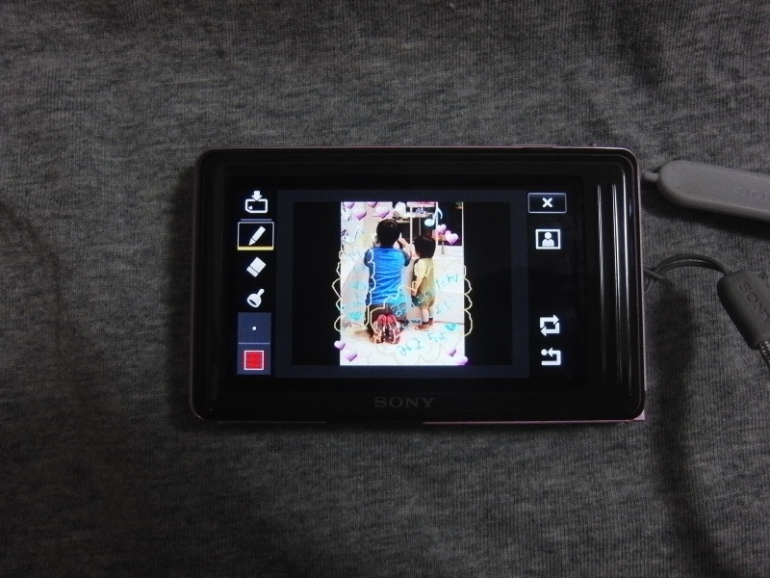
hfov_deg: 52.6
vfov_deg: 40.7
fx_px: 779
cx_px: 385
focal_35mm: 35
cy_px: 289
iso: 640
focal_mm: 6.1
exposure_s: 1/60
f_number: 3.6
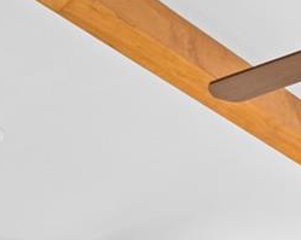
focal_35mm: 116
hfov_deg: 16.2
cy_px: 803
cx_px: 314
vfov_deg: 9.3
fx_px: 1033
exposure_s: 1/8
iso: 400
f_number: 8
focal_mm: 10
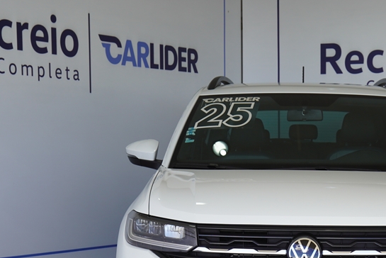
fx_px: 1148
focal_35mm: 107
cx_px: 300
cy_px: 234
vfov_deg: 12.7
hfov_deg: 18.9
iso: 100
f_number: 5.6
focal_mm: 38
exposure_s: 1/100
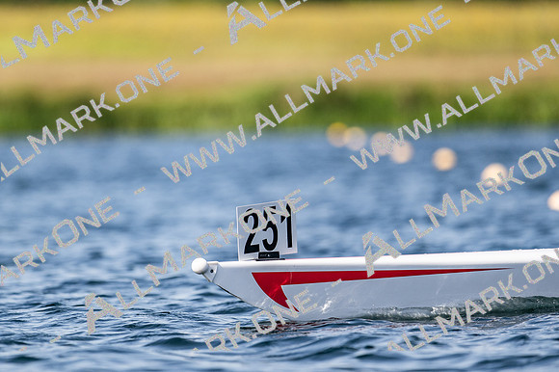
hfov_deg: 3.4
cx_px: 280
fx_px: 9311
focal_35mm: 600
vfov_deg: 2.3
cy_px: 186
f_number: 4.5
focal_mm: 400
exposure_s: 1/2500
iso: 200
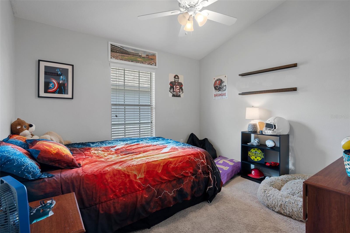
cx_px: 175
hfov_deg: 93.3
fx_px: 165
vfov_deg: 70.4
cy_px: 116
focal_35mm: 17
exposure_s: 2
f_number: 9
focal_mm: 17
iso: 320
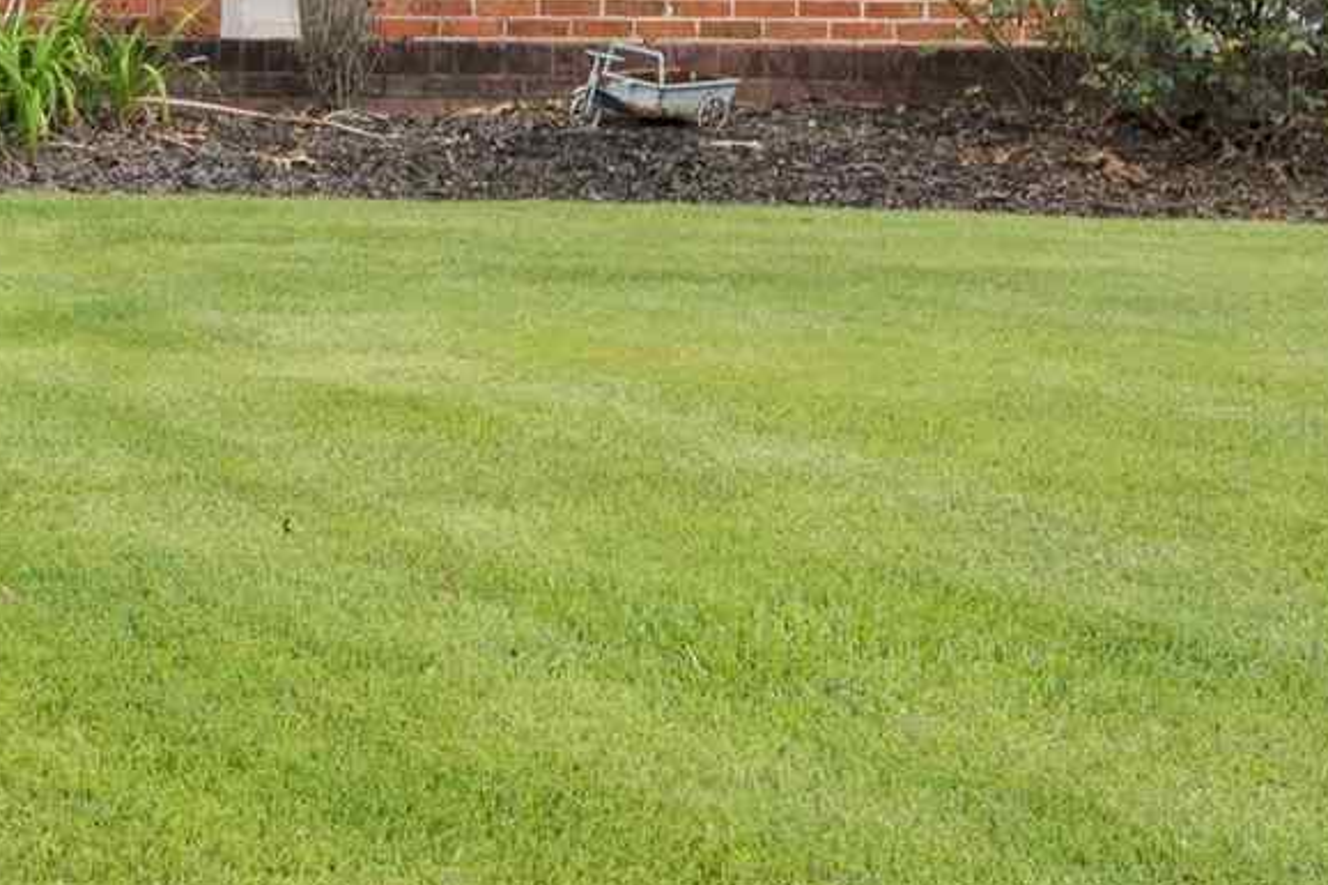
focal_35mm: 120
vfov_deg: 11.4
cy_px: 53
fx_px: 4413
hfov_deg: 13.9
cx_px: -1507
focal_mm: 22.5
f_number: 8
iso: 100
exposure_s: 1/100
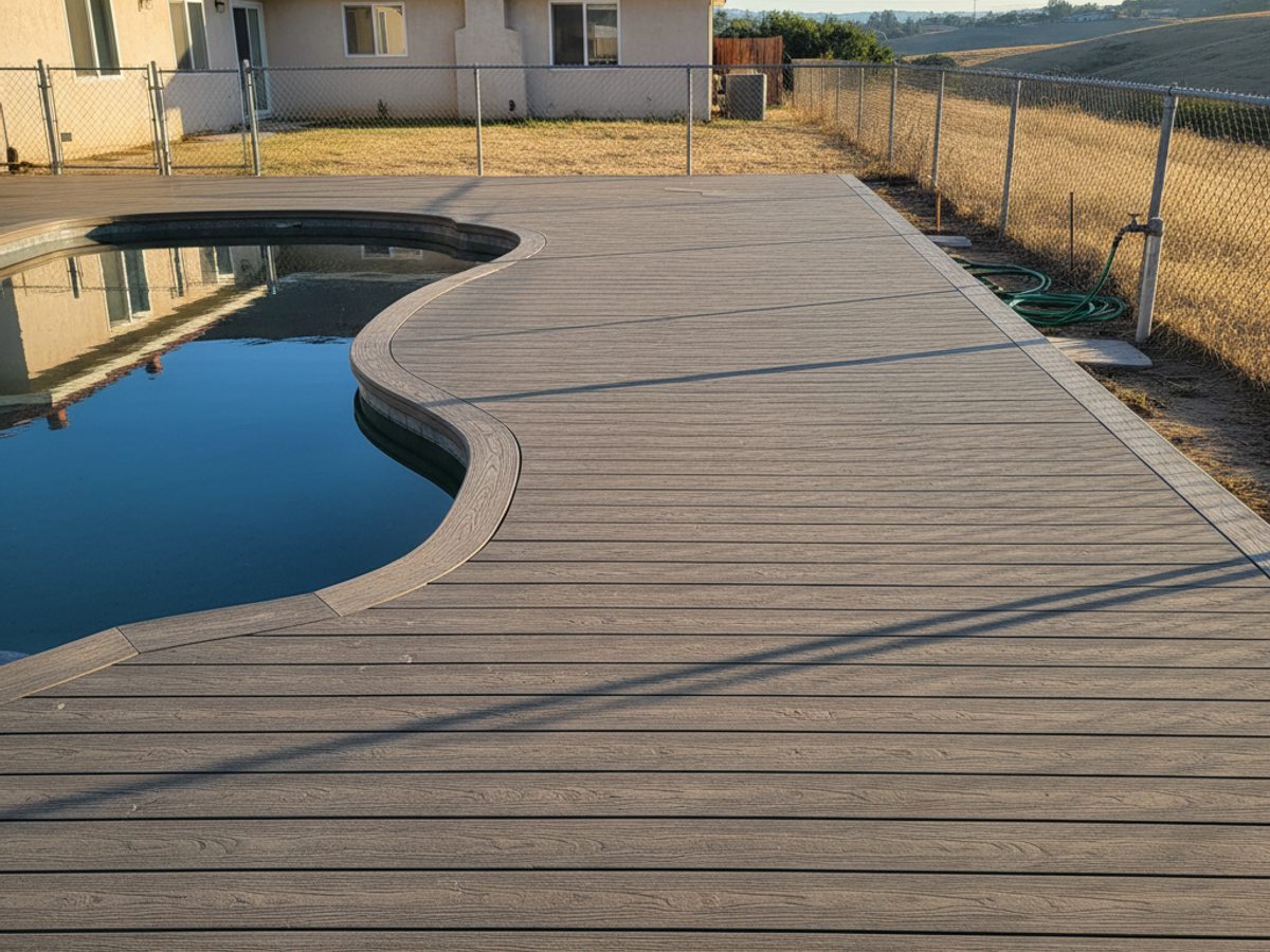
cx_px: 635
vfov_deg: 56.8
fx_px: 881
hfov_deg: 71.6
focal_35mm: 24
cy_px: 476
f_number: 1.68
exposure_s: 1/1522
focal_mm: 6.8
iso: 1470
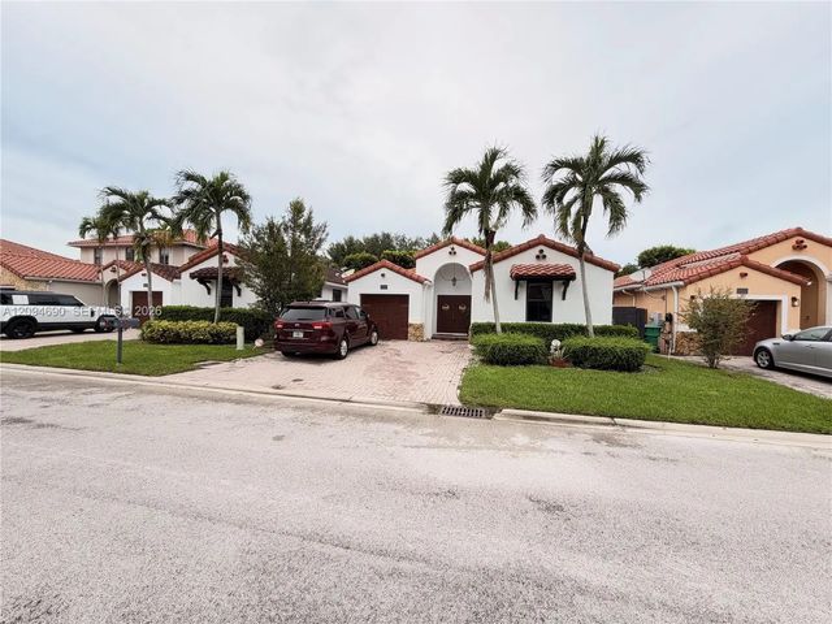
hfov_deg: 102.1
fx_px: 336
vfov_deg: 85.7
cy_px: 312
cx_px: 416
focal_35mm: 14
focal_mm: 2.22
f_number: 2.2
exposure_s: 1/734
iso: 40
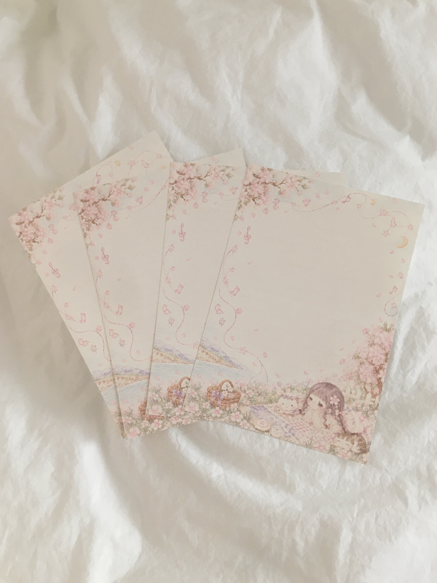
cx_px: 218
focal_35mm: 29
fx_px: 488
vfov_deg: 61.7
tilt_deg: -62.5
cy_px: 292
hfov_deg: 48.2
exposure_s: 1/30
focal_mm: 4.15
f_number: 2.2
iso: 50
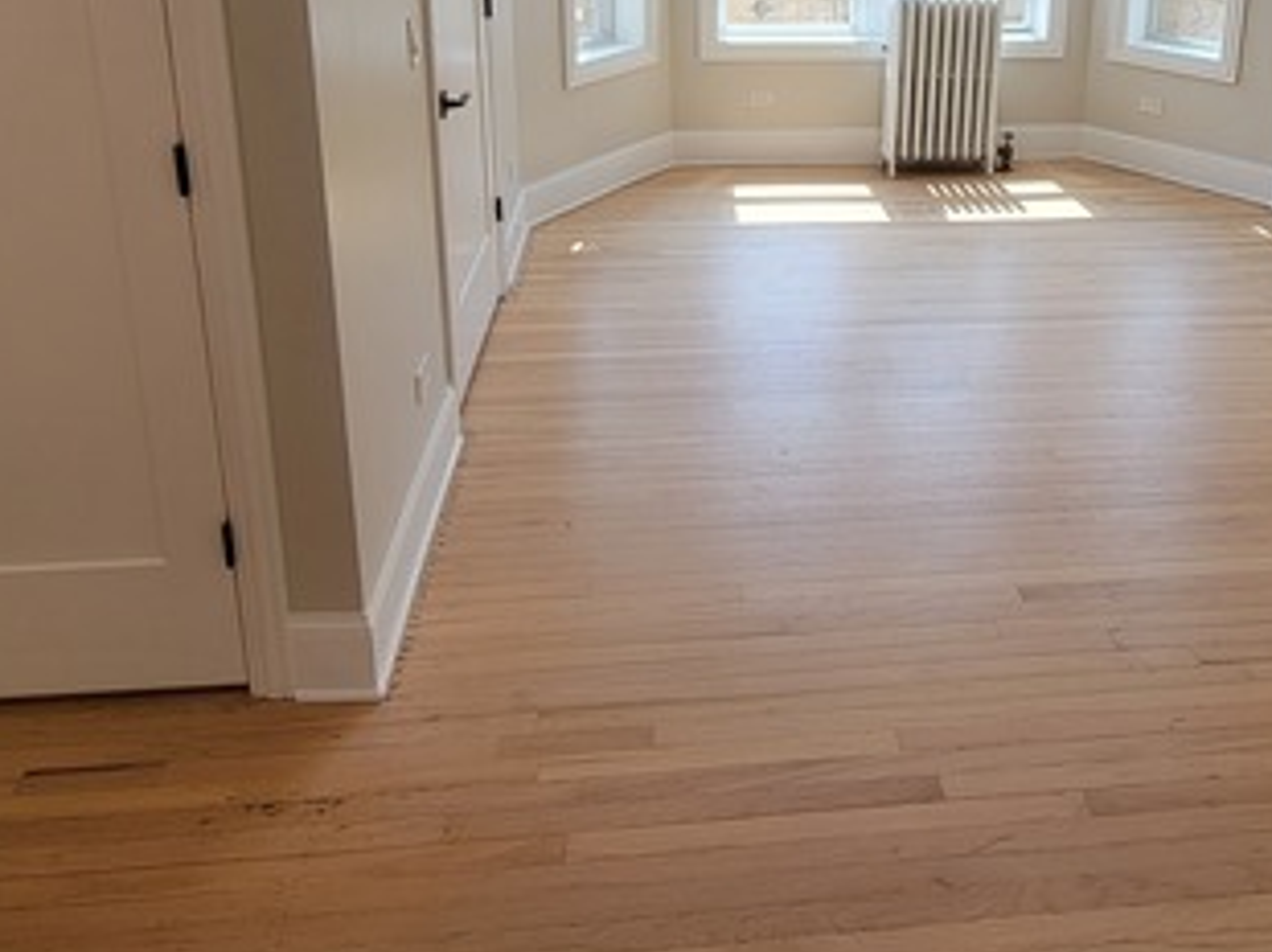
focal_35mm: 28
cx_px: 790
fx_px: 1028
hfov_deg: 62.7
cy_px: 131
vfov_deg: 45.9
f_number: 2.2
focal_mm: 2.2
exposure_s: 1/155
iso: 50
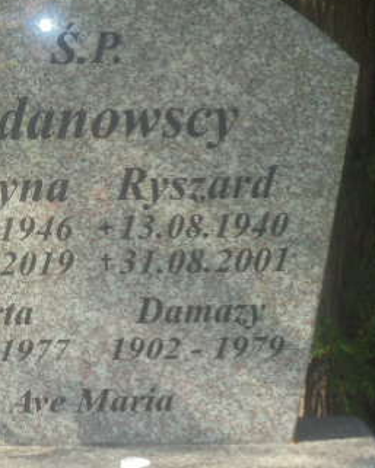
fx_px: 1511
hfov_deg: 14.0
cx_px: 19
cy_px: 188
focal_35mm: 109
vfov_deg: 17.6
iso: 100
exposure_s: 1/125
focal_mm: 10.1
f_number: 5.2
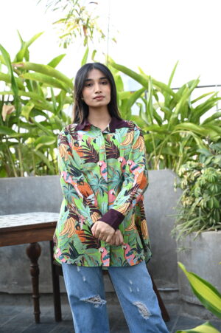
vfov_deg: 28.9
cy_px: 166
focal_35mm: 70
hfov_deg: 19.4
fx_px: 646
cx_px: 110
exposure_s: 1/200
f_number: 4
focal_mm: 70
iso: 250
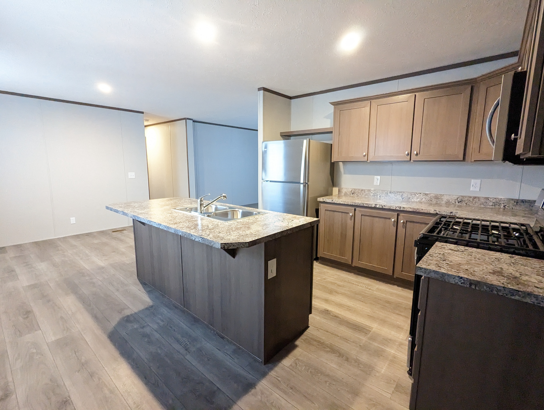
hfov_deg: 94.4
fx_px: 252
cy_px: 205
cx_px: 272
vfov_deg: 78.2
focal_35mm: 16
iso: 2286
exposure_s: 1/60
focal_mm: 2.35
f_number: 2.2
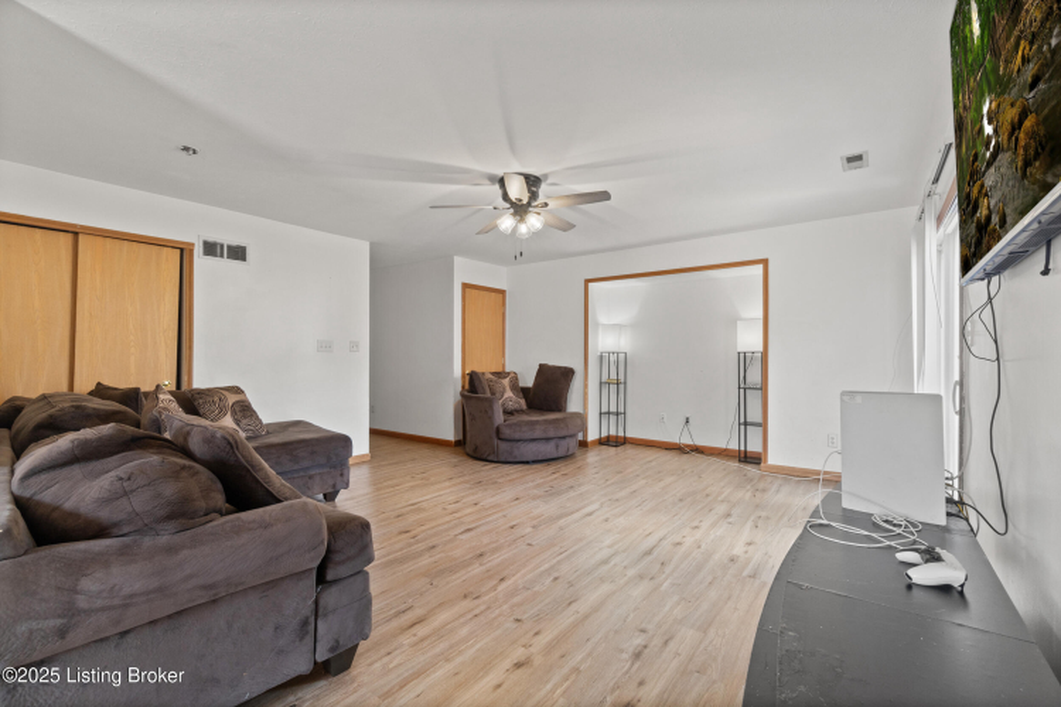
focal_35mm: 15
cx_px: 530
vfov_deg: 77.3
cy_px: 354
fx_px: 442
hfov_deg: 100.4
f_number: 10
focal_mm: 10
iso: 400
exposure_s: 1/2.5
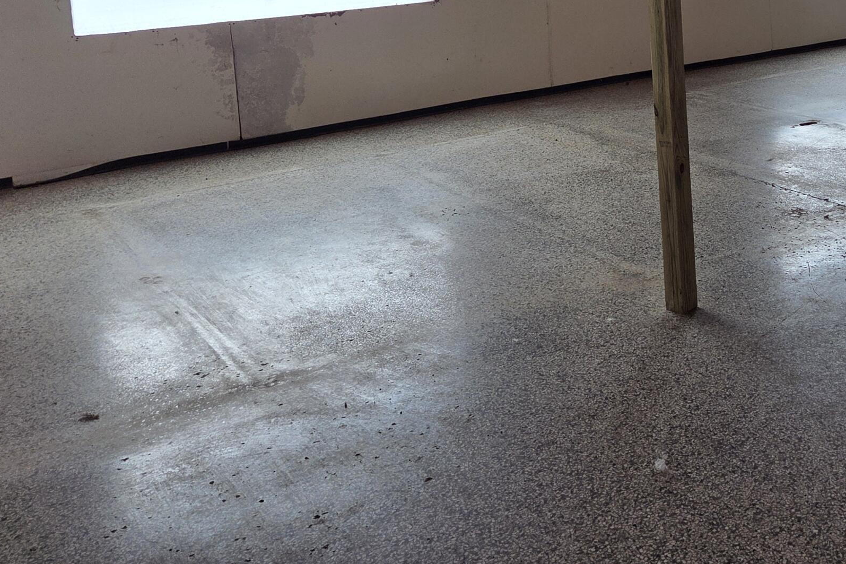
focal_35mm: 45
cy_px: -8
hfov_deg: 41.5
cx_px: 691
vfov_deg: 28.0
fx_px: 1057
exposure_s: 1/180
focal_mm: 5.4
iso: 80
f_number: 1.8
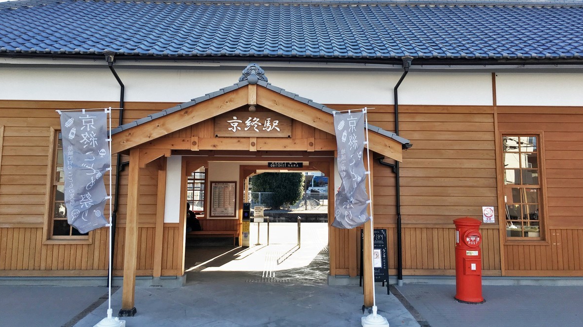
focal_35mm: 32
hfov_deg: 61.0
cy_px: 131
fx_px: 495
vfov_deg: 36.5
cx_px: 292
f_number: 2.2
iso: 25
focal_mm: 4.15
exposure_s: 1/855
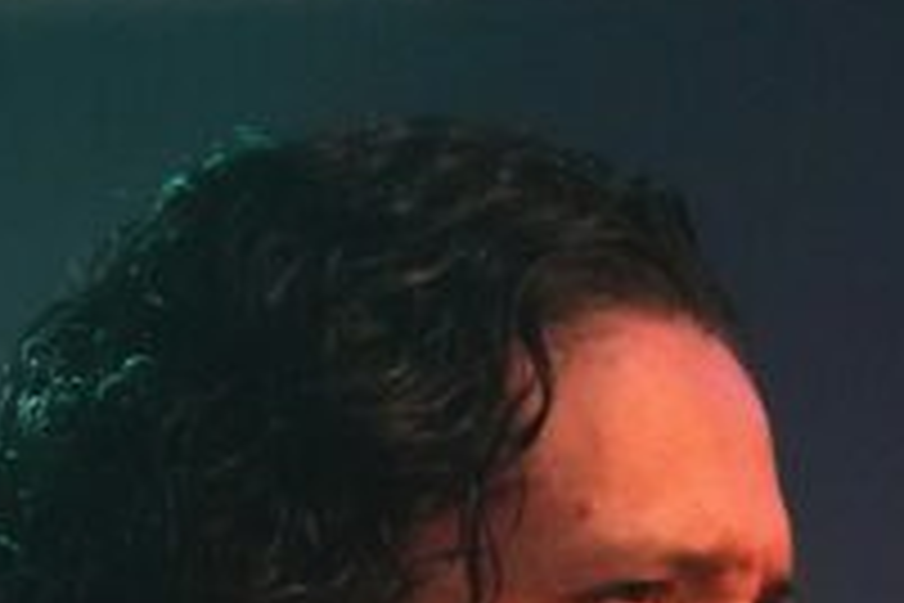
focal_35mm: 841
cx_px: 882
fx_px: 21114
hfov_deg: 2.5
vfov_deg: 1.6
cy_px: 1048
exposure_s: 1/200
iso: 6400
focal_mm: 147
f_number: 5.6
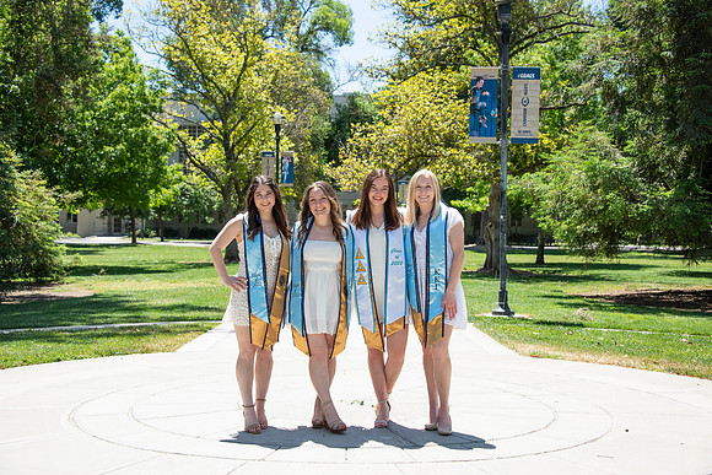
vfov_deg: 26.0
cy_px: 238
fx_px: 1029
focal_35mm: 52
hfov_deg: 38.2
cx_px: 356
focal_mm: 52
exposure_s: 1/2000
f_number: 5.6
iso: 500
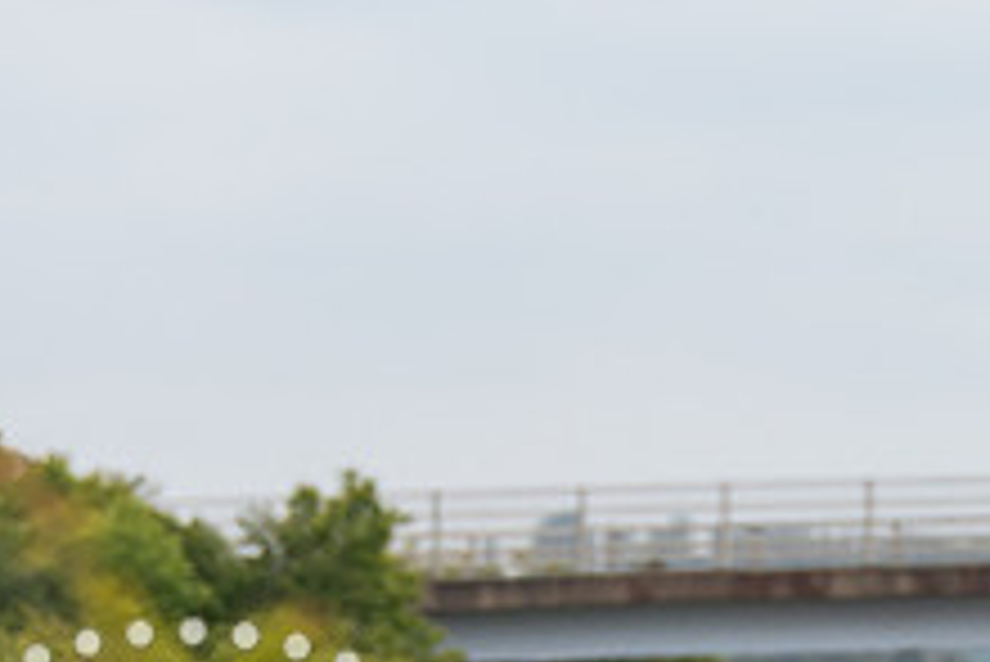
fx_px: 22784
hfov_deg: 2.5
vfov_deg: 1.7
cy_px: 889
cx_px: 1075
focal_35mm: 828
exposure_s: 1/800
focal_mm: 200
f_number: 4
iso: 125
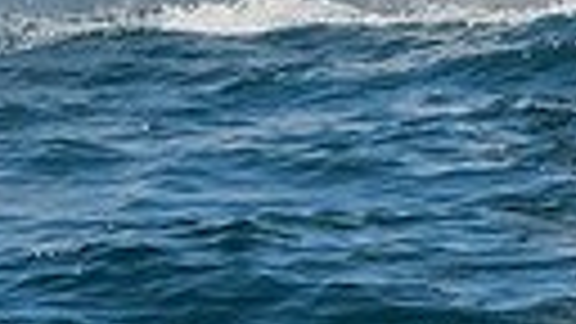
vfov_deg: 2.0
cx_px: 752
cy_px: -441
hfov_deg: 3.6
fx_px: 9118
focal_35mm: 597
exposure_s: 1/1000
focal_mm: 80
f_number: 14
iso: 640
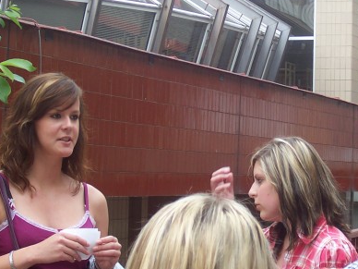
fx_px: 1210
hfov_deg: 16.8
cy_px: 91
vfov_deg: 12.6
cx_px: 245
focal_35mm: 117
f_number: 4
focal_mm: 10.8
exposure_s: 1/125
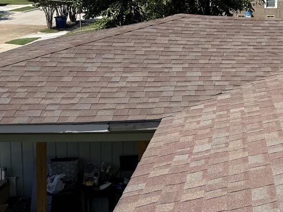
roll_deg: -1.0
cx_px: 286
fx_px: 556
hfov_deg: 26.9
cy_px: 50
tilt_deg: -5.0
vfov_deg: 21.4
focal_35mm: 68
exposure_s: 1/4167
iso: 80
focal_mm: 6.76
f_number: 1.78
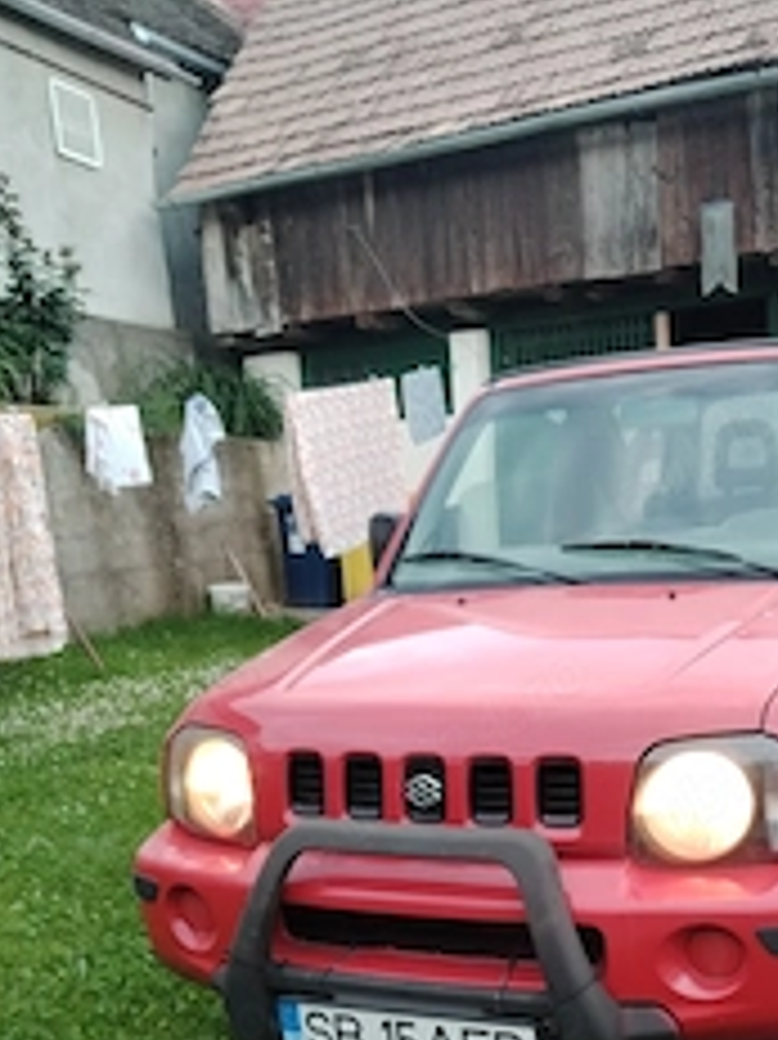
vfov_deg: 40.3
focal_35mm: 45
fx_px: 1350
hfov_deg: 31.5
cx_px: 598
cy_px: 837
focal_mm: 4.25
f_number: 1.8
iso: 387
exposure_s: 1/50
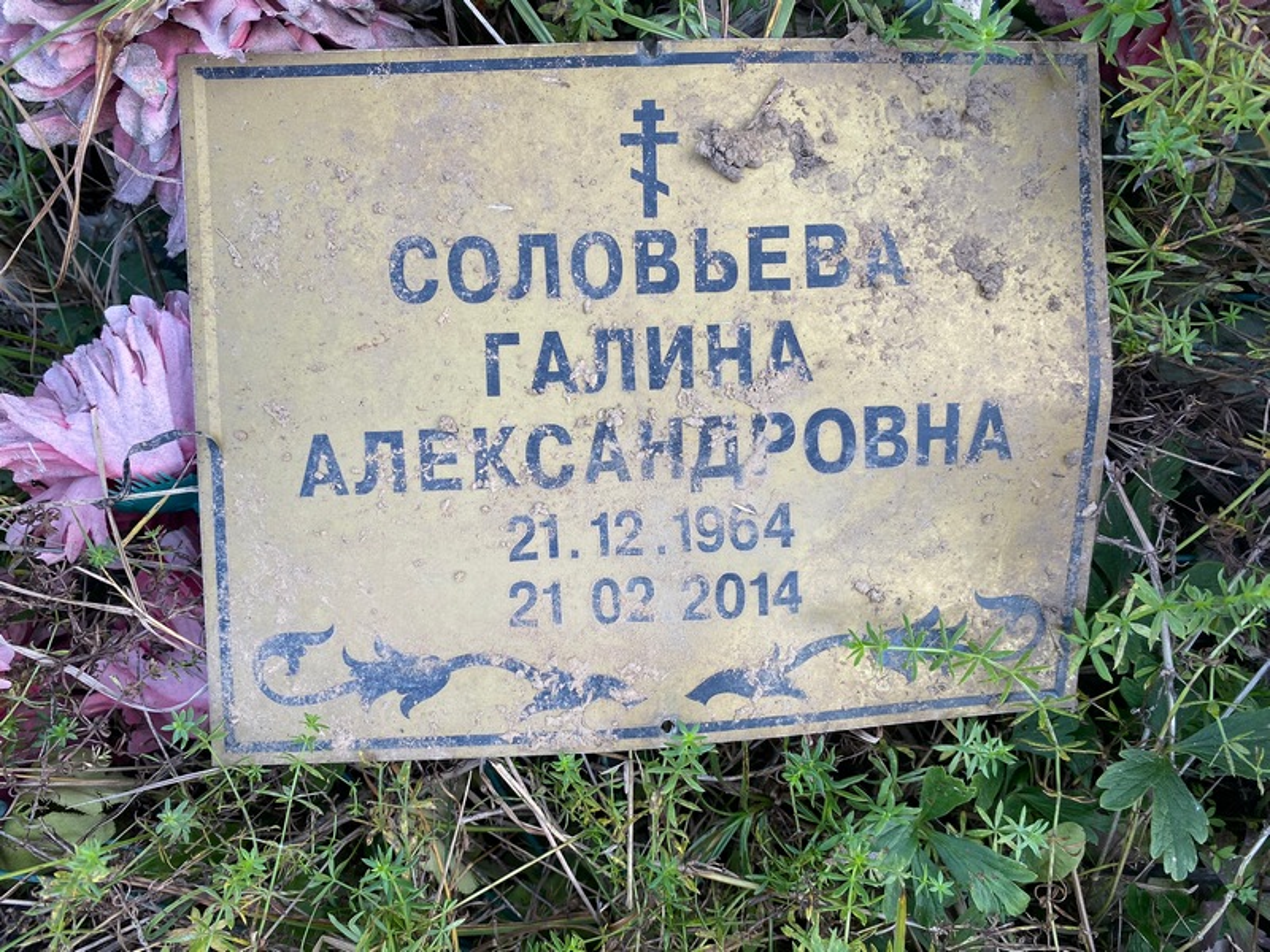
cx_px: 635
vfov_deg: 53.1
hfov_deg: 67.3
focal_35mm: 26
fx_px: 954
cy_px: 476
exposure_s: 1/208
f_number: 1.8
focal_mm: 4.25
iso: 32
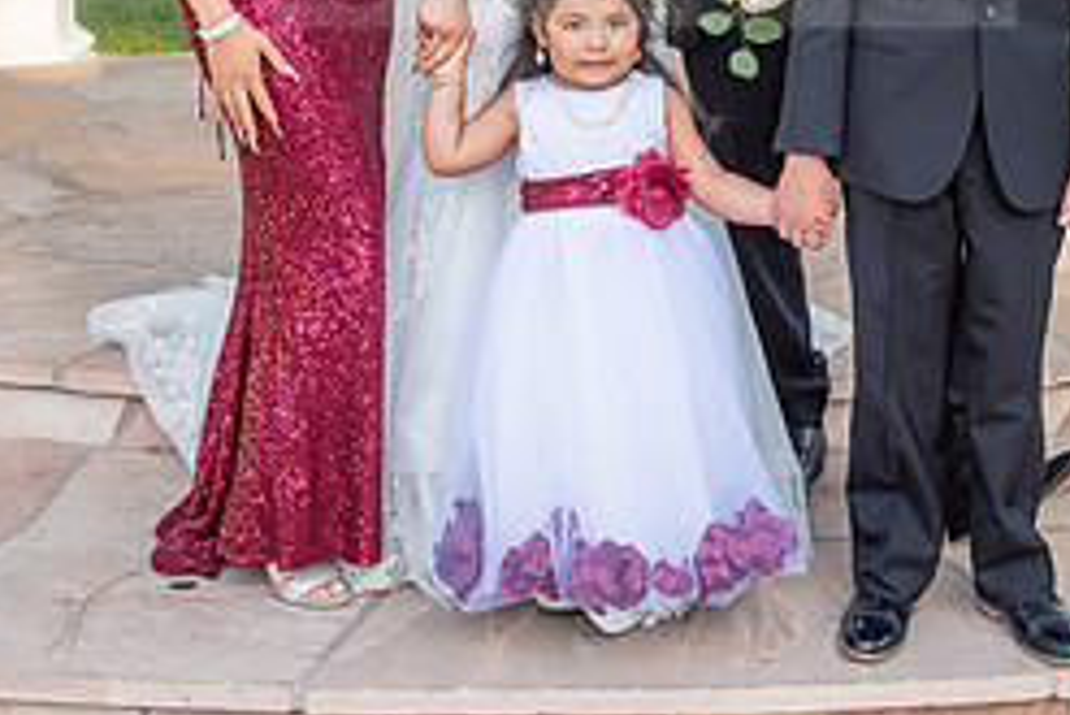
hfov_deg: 26.9
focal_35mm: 75
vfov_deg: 17.6
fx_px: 2230
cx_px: 650
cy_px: -76
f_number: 5.6
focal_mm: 32
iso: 200
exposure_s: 1/160
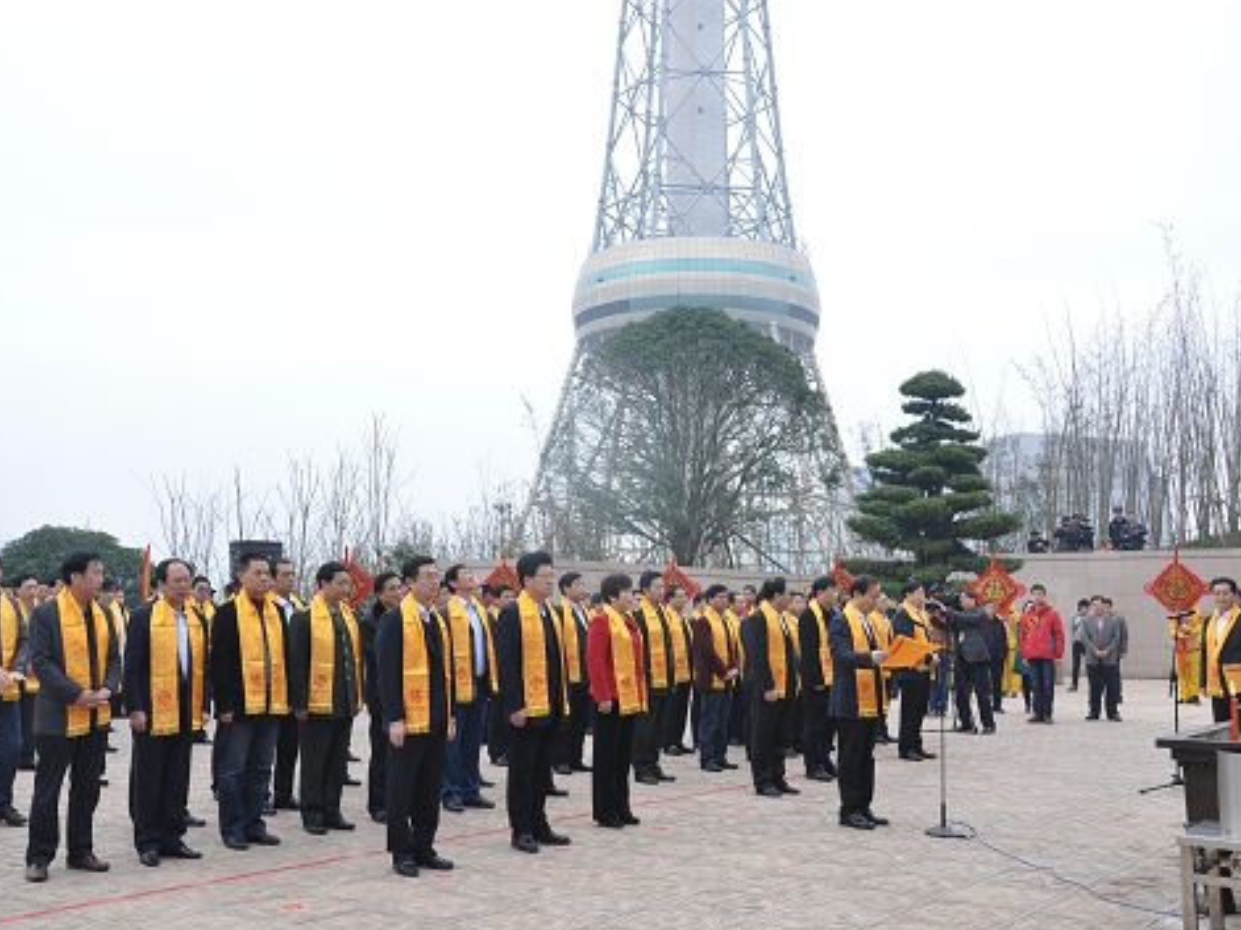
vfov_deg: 38.6
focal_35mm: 37
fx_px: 1326
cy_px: 465
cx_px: 601
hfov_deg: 50.1
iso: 500
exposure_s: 1/250
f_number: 8
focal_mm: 22
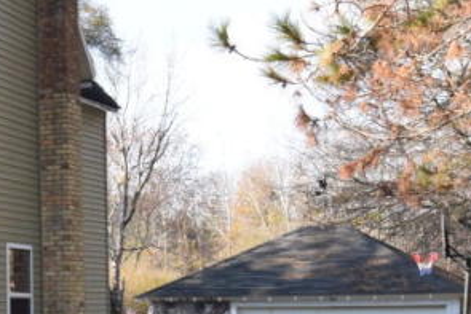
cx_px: -20
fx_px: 1531
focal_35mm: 117
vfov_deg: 11.6
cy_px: 318
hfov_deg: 17.0
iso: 400
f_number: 9
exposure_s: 1/200
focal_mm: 20
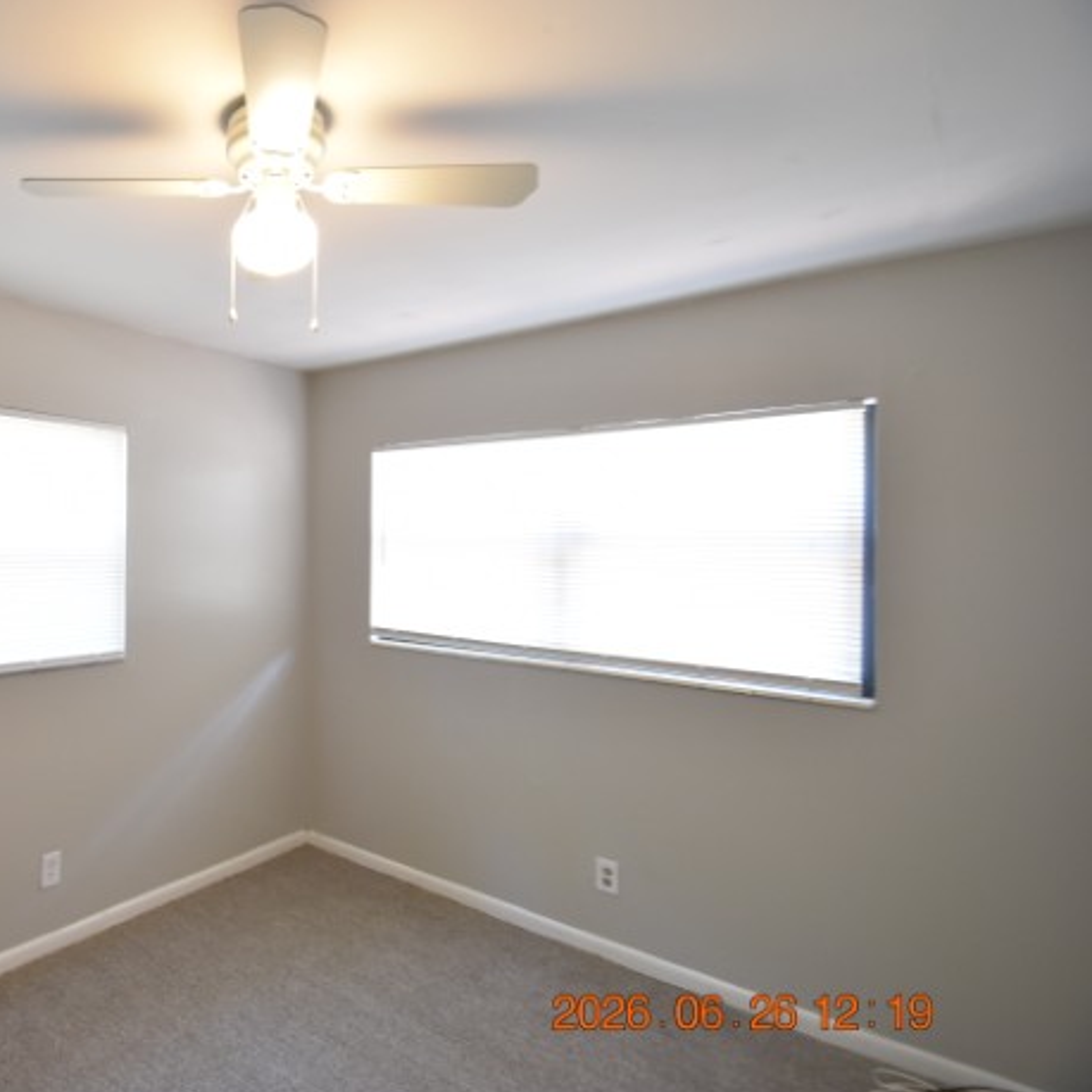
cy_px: 528
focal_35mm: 20
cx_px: 238
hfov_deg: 68.5
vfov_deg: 74.8
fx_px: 714
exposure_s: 1/20
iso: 800
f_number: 3.5
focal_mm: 10
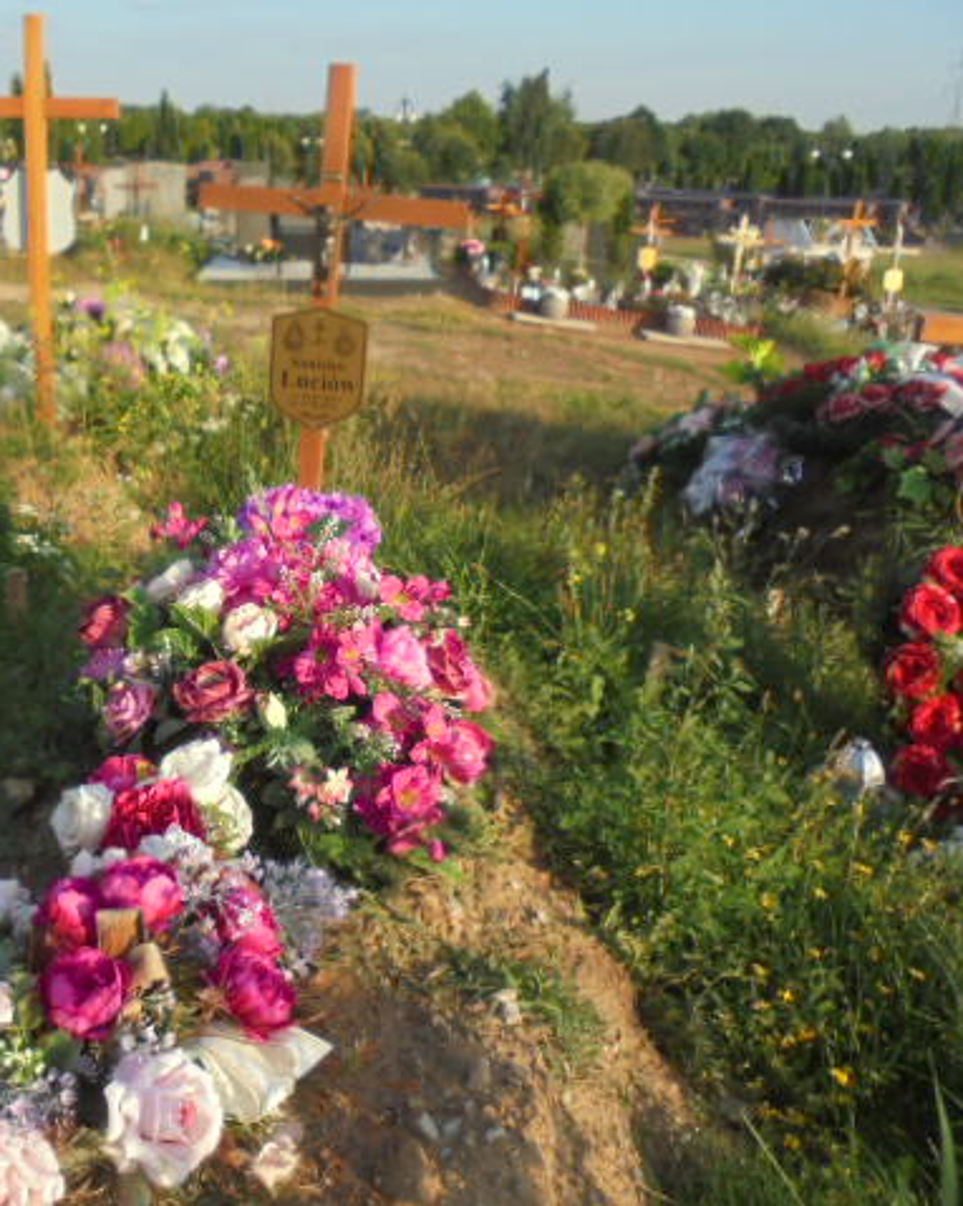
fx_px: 1212
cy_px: 603
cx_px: 260
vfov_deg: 52.9
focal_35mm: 34
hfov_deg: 42.2
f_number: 3.5
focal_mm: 4.6
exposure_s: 1/500
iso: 100
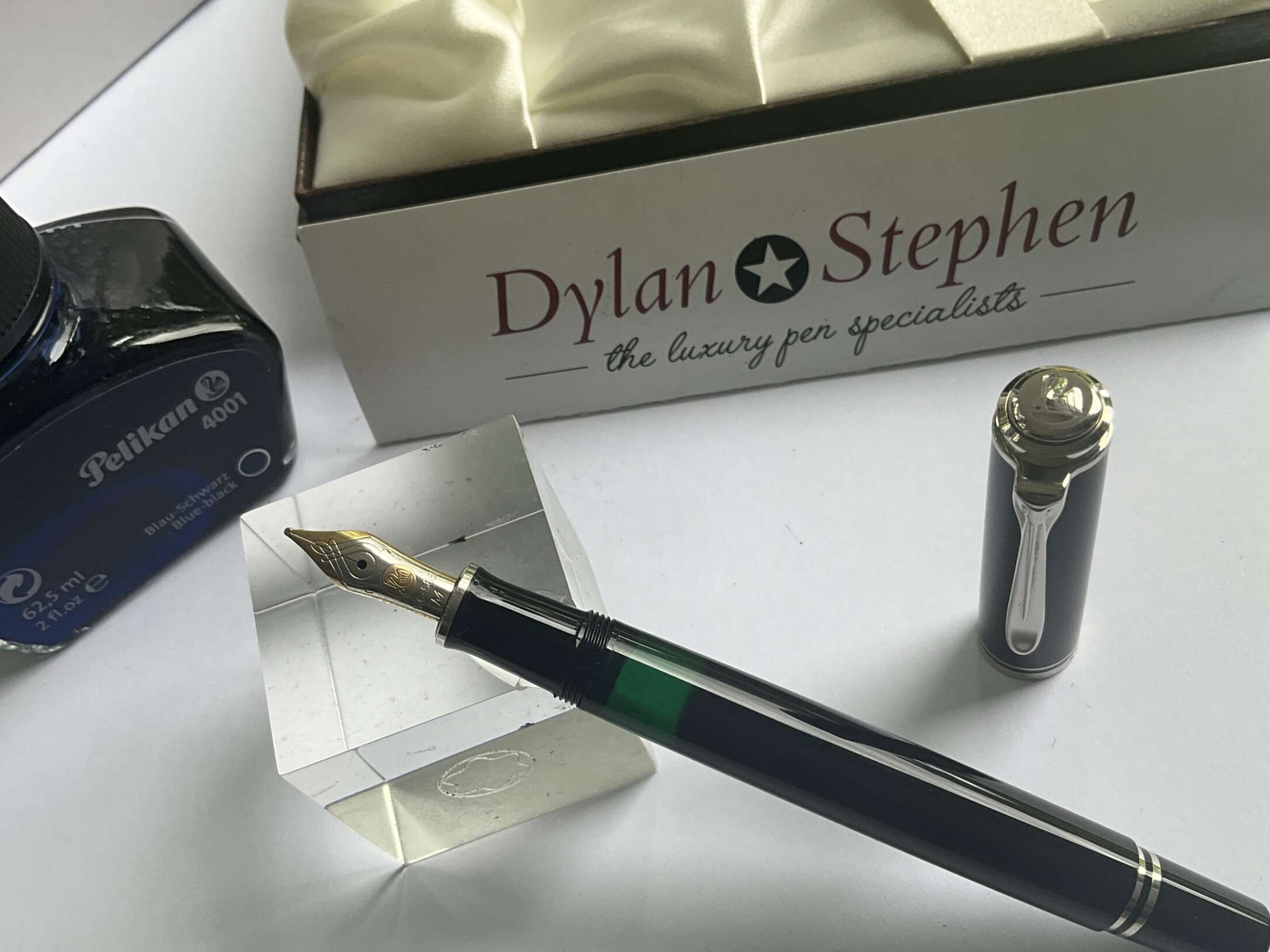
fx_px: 1247
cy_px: 554
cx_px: 653
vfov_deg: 41.7
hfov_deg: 53.9
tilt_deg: -59.6
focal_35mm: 34
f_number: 1.8
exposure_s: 1/122
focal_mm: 3
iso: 20
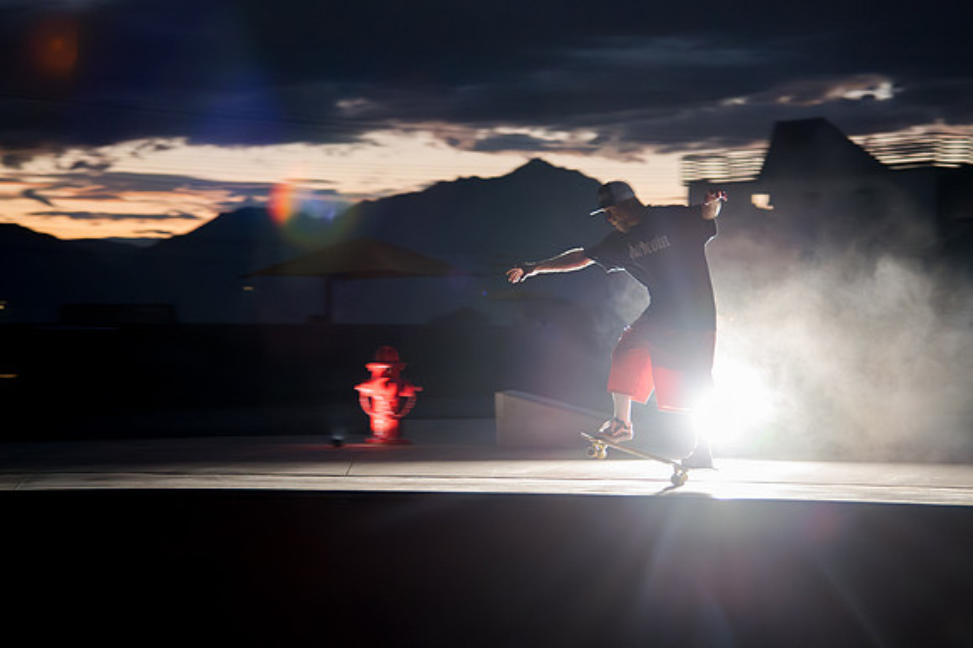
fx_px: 2435
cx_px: 512
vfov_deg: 15.1
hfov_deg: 22.6
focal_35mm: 90
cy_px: 303
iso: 5000
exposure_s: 1/50
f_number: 4
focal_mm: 70
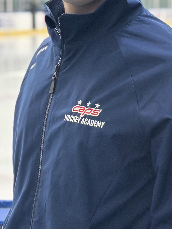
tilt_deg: -5.6
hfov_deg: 12.6
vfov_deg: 16.7
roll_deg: -0.2
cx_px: 91
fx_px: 782
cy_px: 79
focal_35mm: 118
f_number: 1.78
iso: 100
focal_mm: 6.86
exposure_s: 1/60
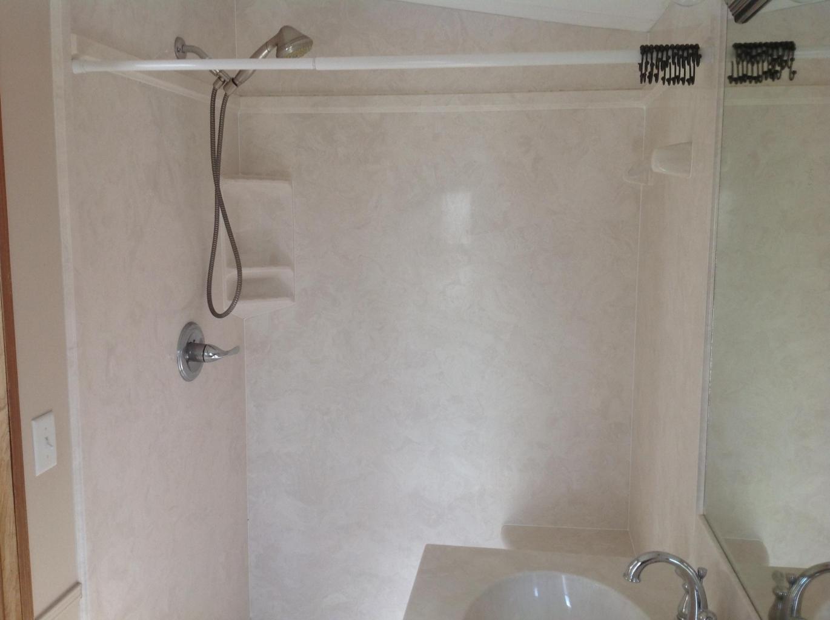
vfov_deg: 40.6
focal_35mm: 35
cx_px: 415
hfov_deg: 52.7
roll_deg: +1.1
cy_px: 310
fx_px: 838
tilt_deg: -9.0
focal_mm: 4.28
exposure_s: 1/24
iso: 50
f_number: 2.4
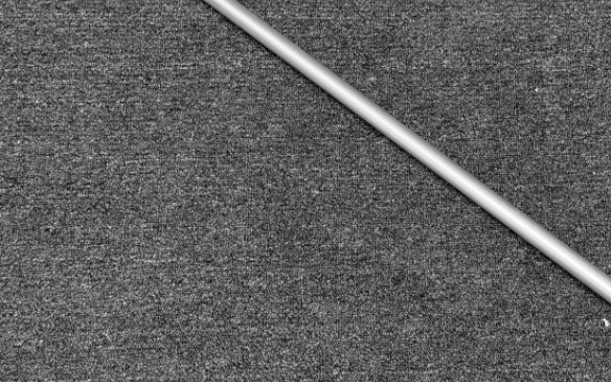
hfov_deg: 27.7
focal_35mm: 74
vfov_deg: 17.6
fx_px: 1232
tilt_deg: -65.4
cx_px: 409
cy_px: 139
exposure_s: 1/50
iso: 100
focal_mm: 6.76
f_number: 1.78
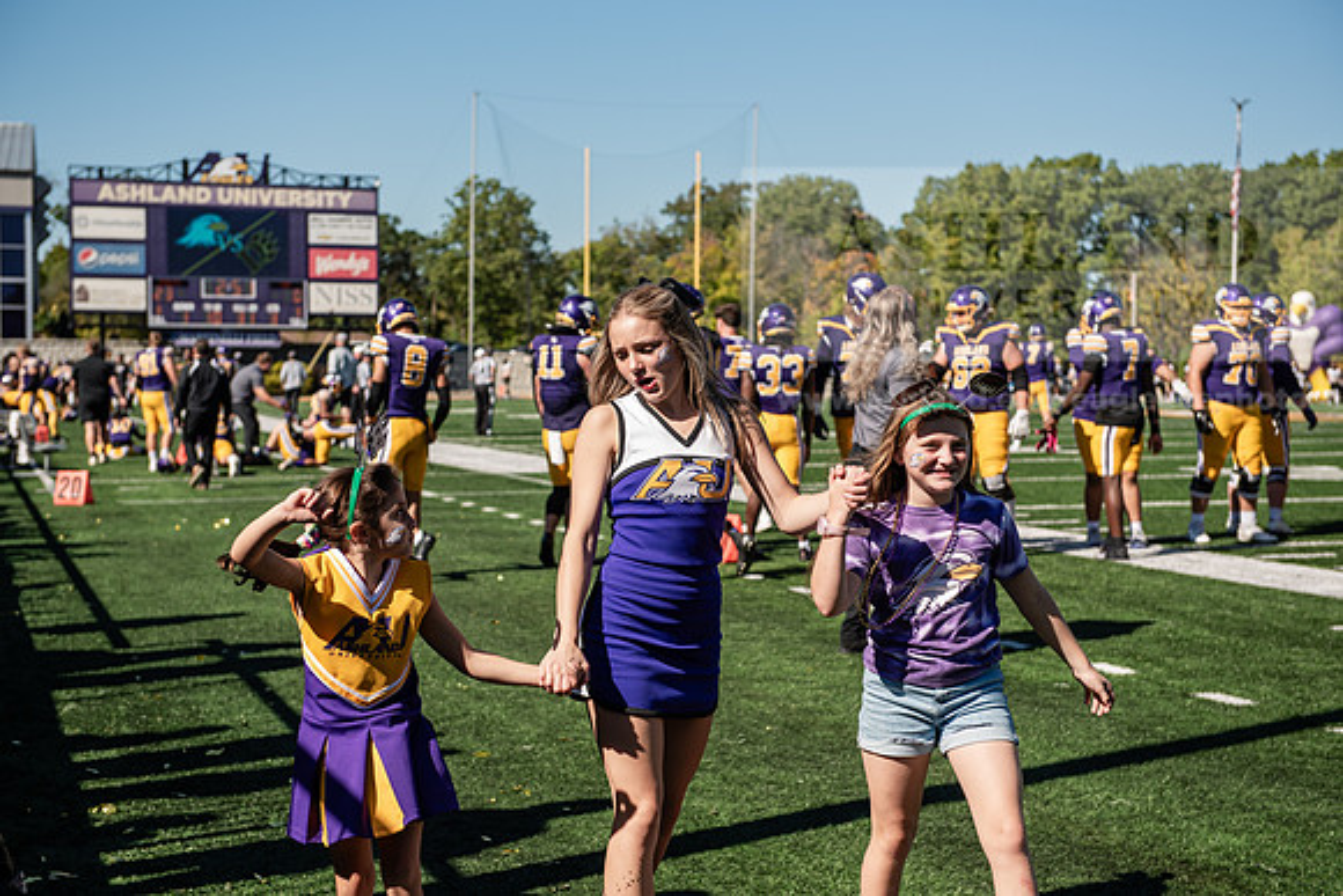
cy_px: 448
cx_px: 672
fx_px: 2239
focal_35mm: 60
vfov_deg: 22.6
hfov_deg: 33.4
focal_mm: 60
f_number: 4.5
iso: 125
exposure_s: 1/800
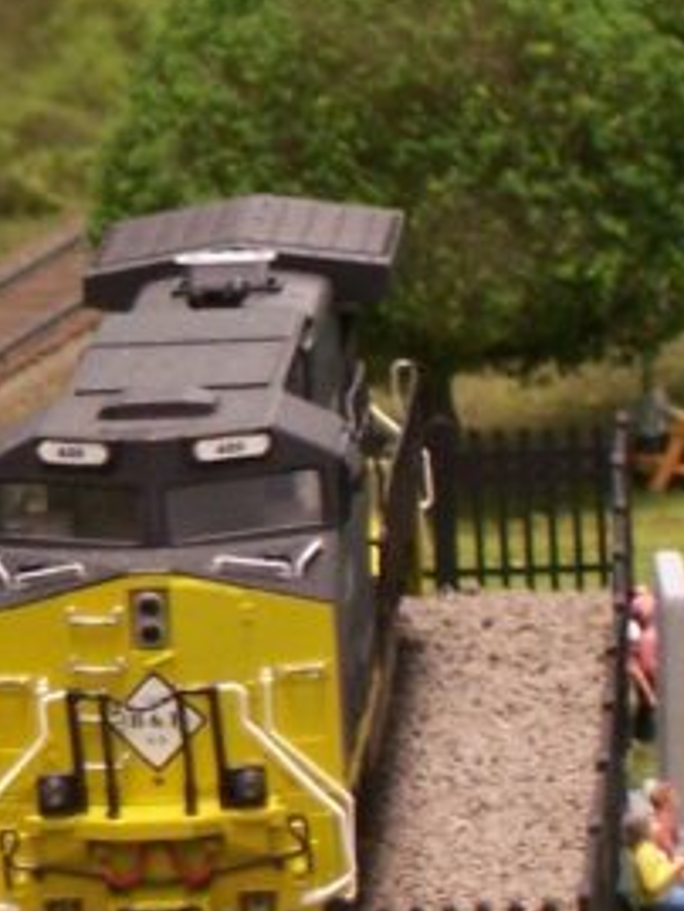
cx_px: -549
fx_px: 10214
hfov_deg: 3.8
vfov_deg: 5.1
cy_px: 139
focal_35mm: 388
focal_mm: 16.8
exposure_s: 1/8
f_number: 4.6
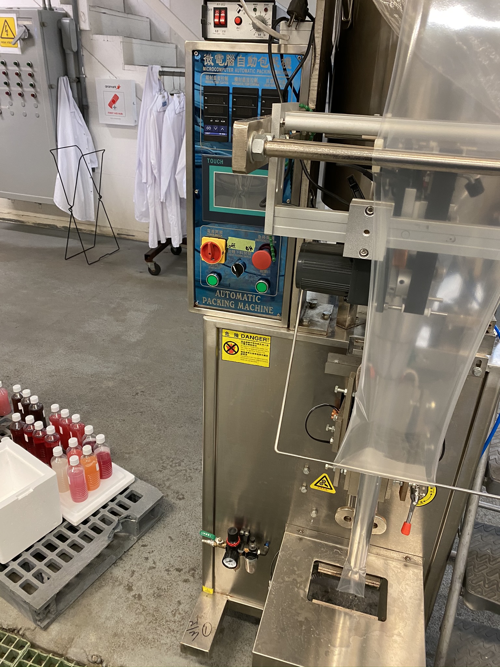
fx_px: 501
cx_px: 250
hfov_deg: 53.1
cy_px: 334
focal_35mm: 26
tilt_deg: -25.5
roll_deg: -3.2
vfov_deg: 67.3
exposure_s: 1/60
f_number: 1.8
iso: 200
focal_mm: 4.25
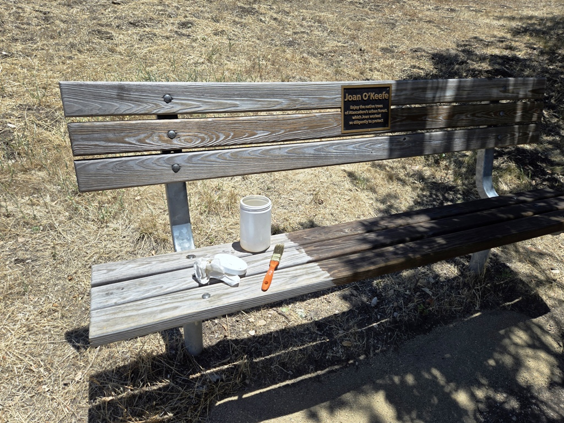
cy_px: 212
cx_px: 282
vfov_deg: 58.9
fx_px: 375
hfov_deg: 73.9
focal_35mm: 23
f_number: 1.8
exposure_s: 1/1941
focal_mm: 5.4
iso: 25
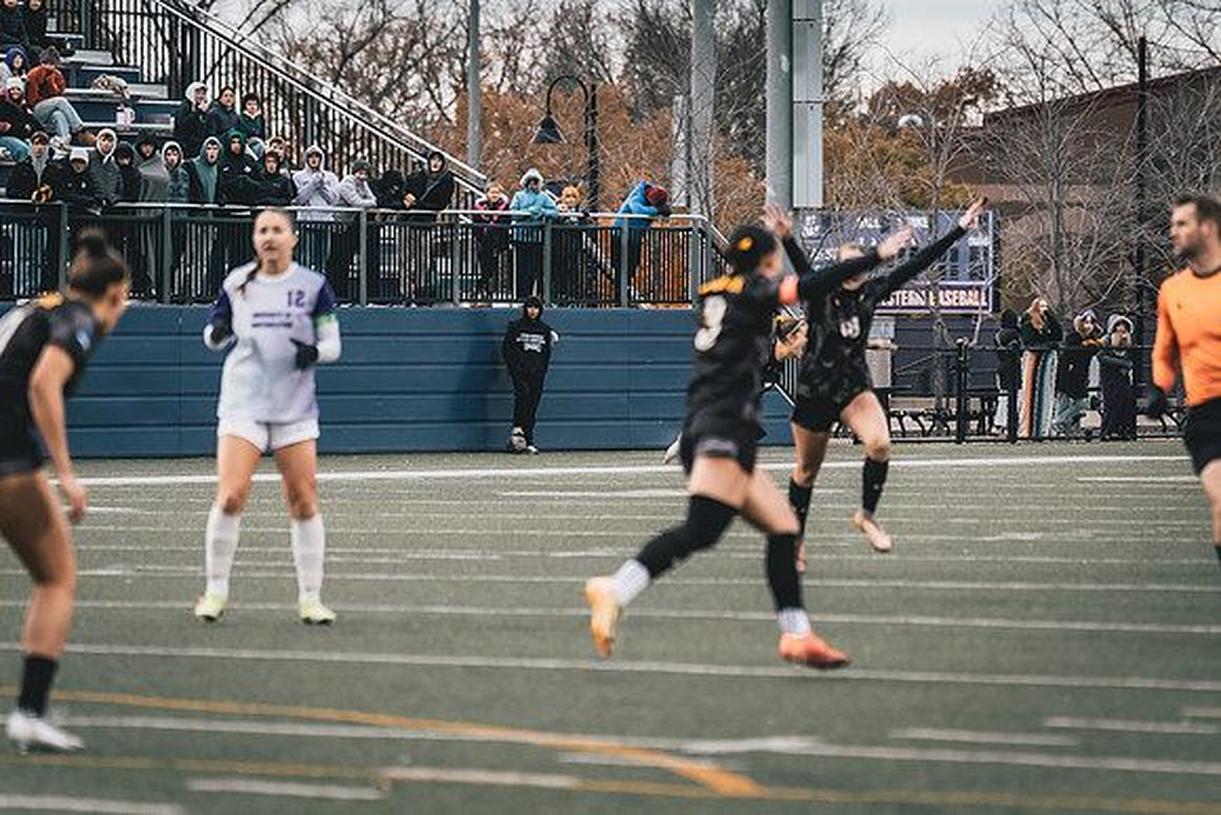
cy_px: 166
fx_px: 8676
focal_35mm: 256
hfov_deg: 8.0
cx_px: 699
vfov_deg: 5.4
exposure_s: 1/1000
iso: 400
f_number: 2.8
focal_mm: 150
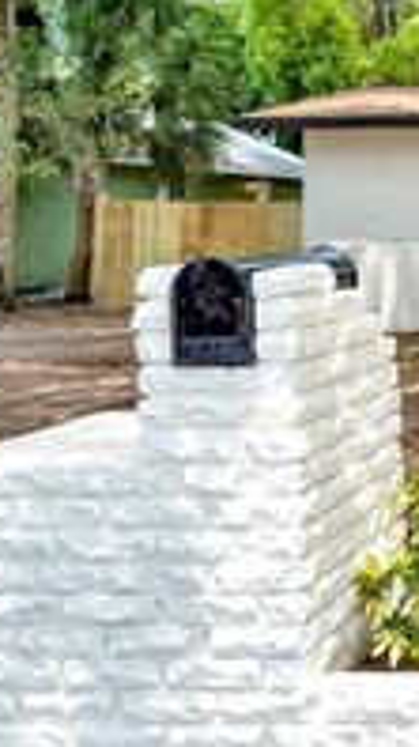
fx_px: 917
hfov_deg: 19.1
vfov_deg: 43.5
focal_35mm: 46
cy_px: 234
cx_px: 766
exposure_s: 1/320
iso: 250
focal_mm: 17.5
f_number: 6.3
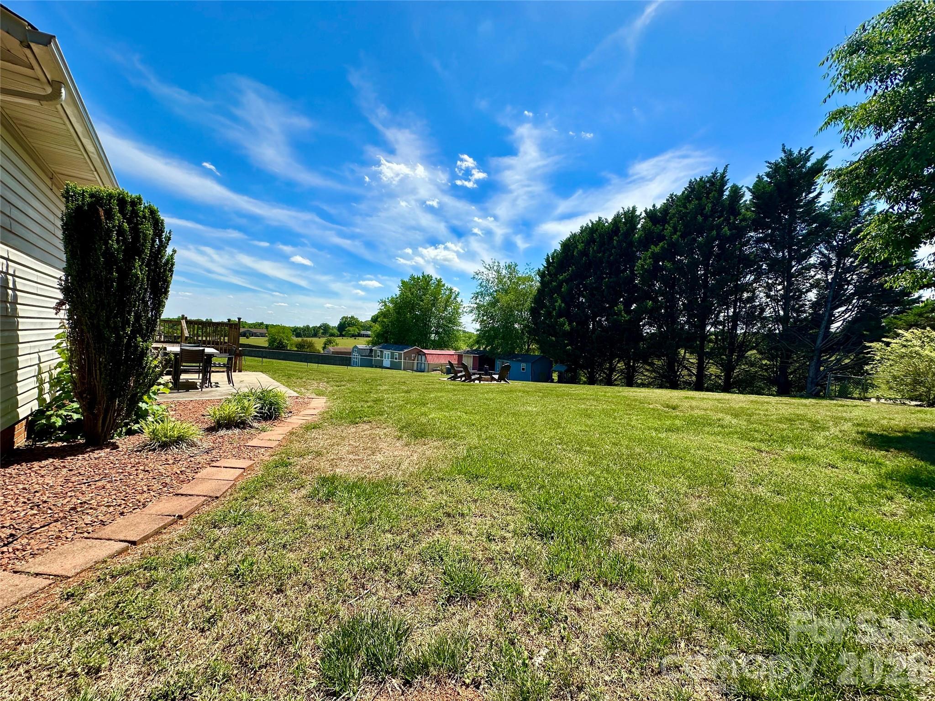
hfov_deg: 102.1
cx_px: 468
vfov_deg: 85.7
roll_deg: -3.2
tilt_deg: -1.9
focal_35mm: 14
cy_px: 350
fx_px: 378
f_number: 2.2
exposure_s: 1/1949
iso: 40
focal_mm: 2.22
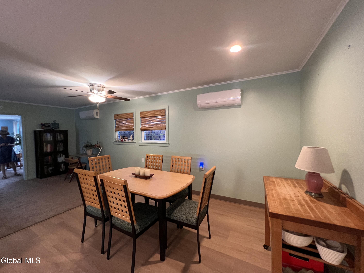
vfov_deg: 89.9
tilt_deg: -2.0
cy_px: 136
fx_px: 137
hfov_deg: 106.2
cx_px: 182
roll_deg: +0.8
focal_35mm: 13
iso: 320
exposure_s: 1/60
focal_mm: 1.57
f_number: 1.8
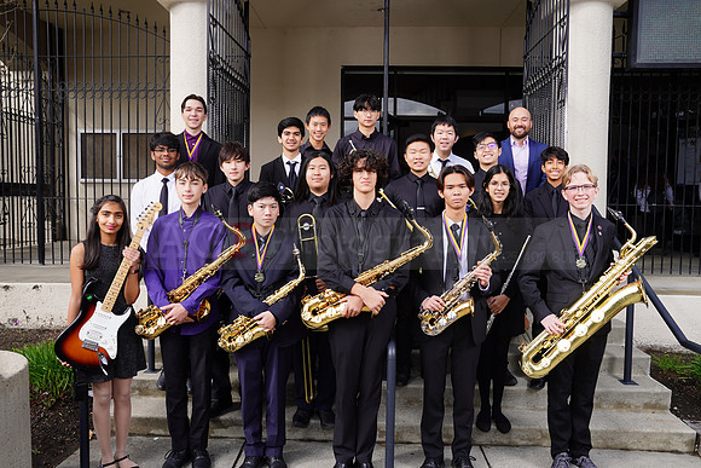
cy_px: 234
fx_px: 565
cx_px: 350
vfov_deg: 45.0
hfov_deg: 63.6
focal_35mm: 29
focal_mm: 29
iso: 100
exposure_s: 1/200
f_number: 6.3
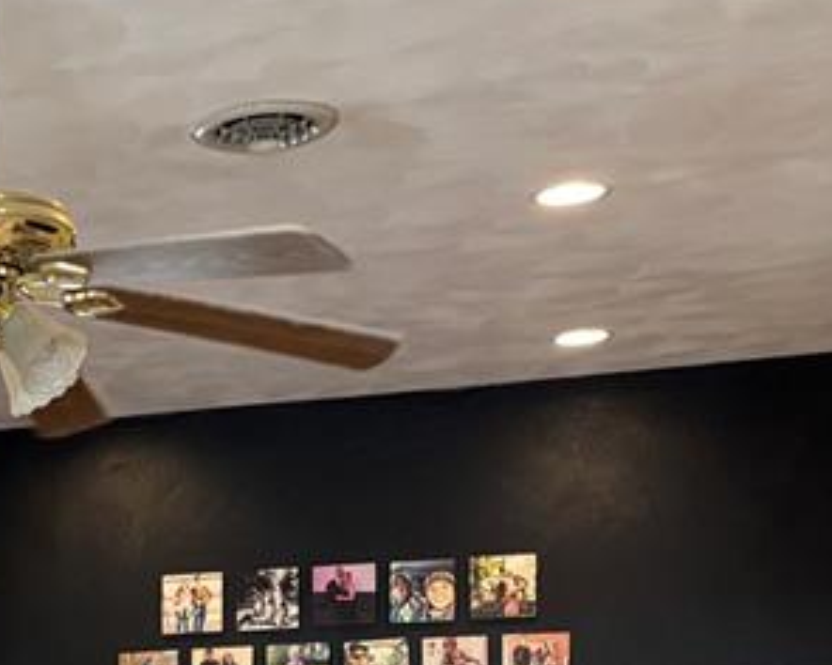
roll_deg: +0.0
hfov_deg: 19.6
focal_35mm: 88
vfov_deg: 16.5
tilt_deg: +0.2
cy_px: 865
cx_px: -310
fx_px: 2167
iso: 200
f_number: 1.6
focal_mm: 5.96
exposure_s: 1/60
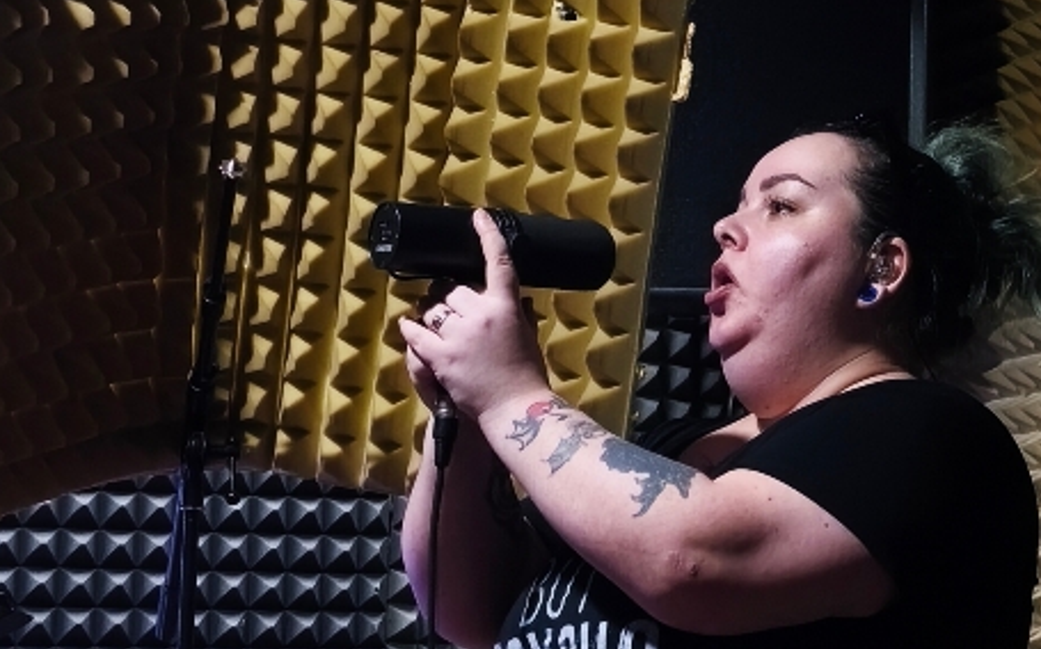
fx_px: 1872
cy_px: 288
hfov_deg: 31.1
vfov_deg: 19.7
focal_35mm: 66
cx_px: 526
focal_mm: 6.18
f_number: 1.65
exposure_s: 1/25
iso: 1600
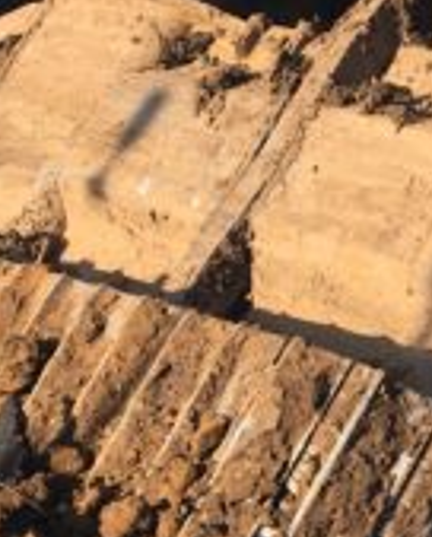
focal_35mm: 127
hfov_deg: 12.0
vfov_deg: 15.1
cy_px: 330
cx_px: 496
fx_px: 2022
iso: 25
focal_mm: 4.15
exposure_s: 1/962
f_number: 2.2
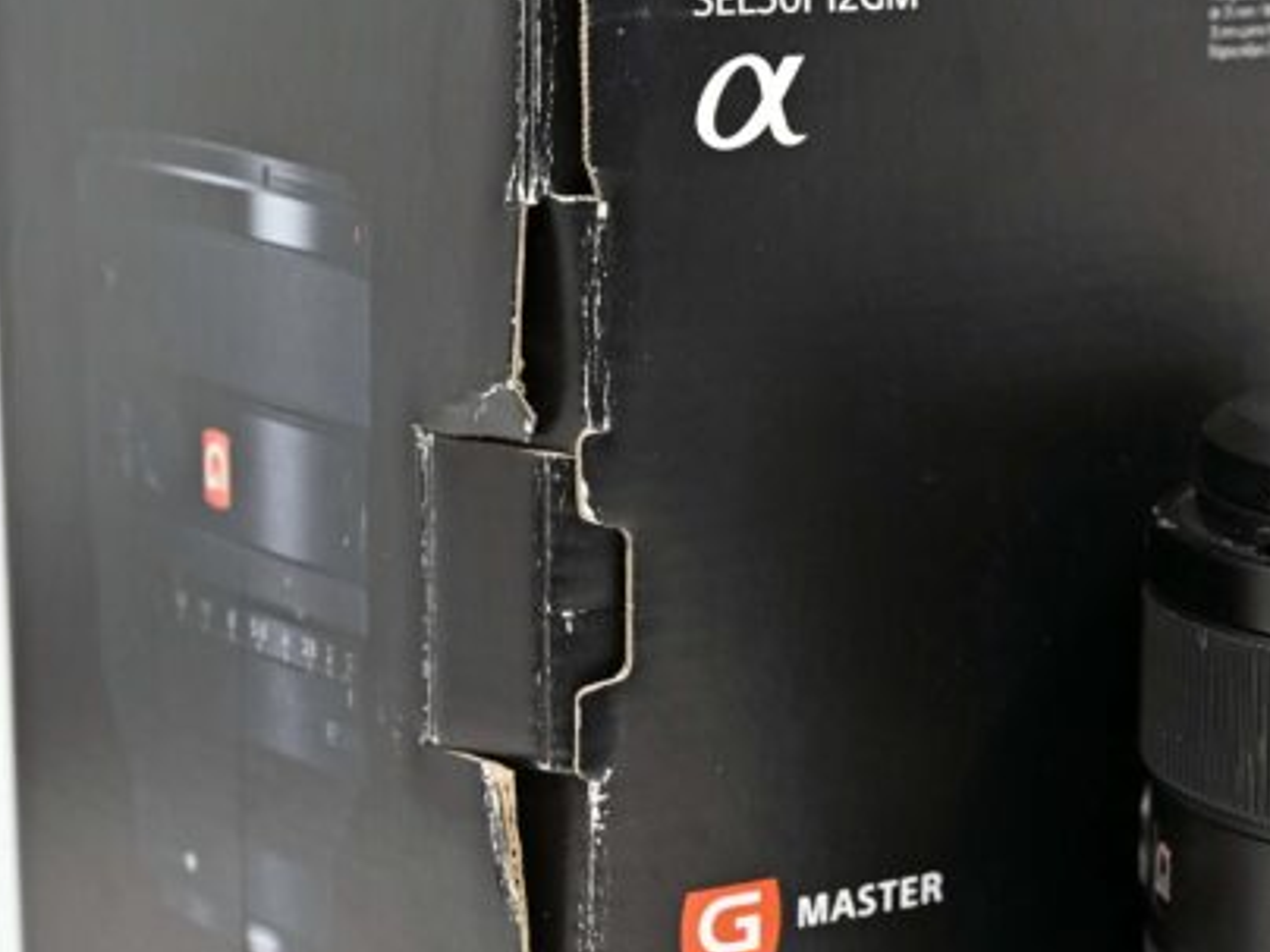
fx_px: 4109
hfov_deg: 17.4
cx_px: 1056
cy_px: 545
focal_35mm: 112
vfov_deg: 13.2
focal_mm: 46
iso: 640
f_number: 6.3
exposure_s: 1/100
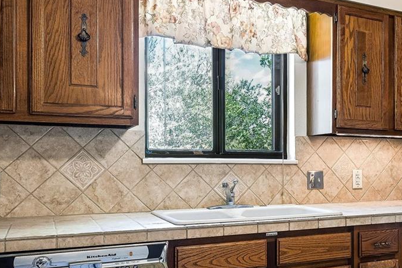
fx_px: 460
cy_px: 159
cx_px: 305
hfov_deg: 45.5
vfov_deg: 32.4
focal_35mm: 41
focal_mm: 17.5
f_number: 10
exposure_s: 1/10
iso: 400
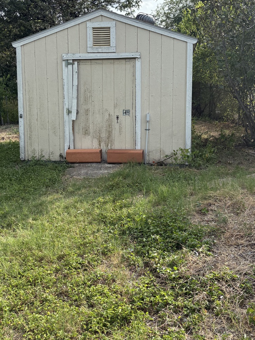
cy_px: 132
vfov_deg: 48.6
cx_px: 122
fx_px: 373
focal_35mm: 38
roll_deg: +0.9
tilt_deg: -9.0
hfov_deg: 37.7
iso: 64
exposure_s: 1/2075
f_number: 1.6
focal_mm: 5.96
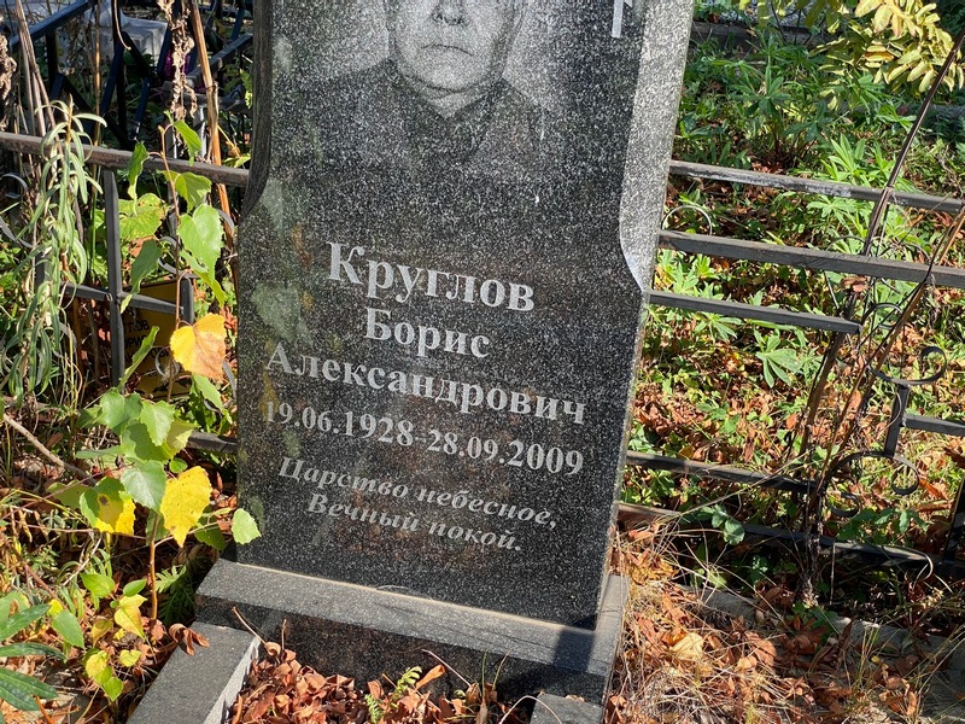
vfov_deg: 28.0
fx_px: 1450
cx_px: 482
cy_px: 362
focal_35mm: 52
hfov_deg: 36.8
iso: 20
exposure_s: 1/393
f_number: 2
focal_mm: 6
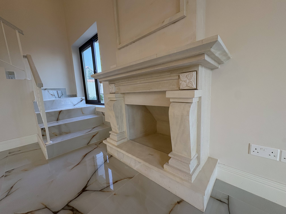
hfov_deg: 102.1
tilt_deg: -7.1
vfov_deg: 85.7
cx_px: 143
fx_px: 116
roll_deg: +3.8
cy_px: 107
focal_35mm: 14
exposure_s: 1/109
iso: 125
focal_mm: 2.22
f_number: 2.2
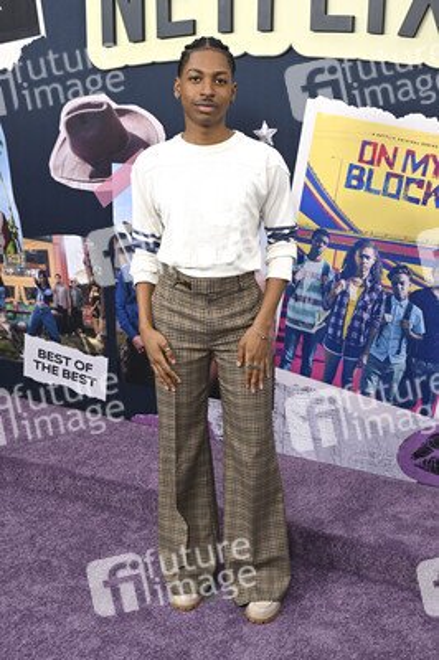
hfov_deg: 31.8
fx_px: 770
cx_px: 220
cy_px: 330
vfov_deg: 46.4
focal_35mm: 42
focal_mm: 42
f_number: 5.6
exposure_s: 1/250
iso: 800
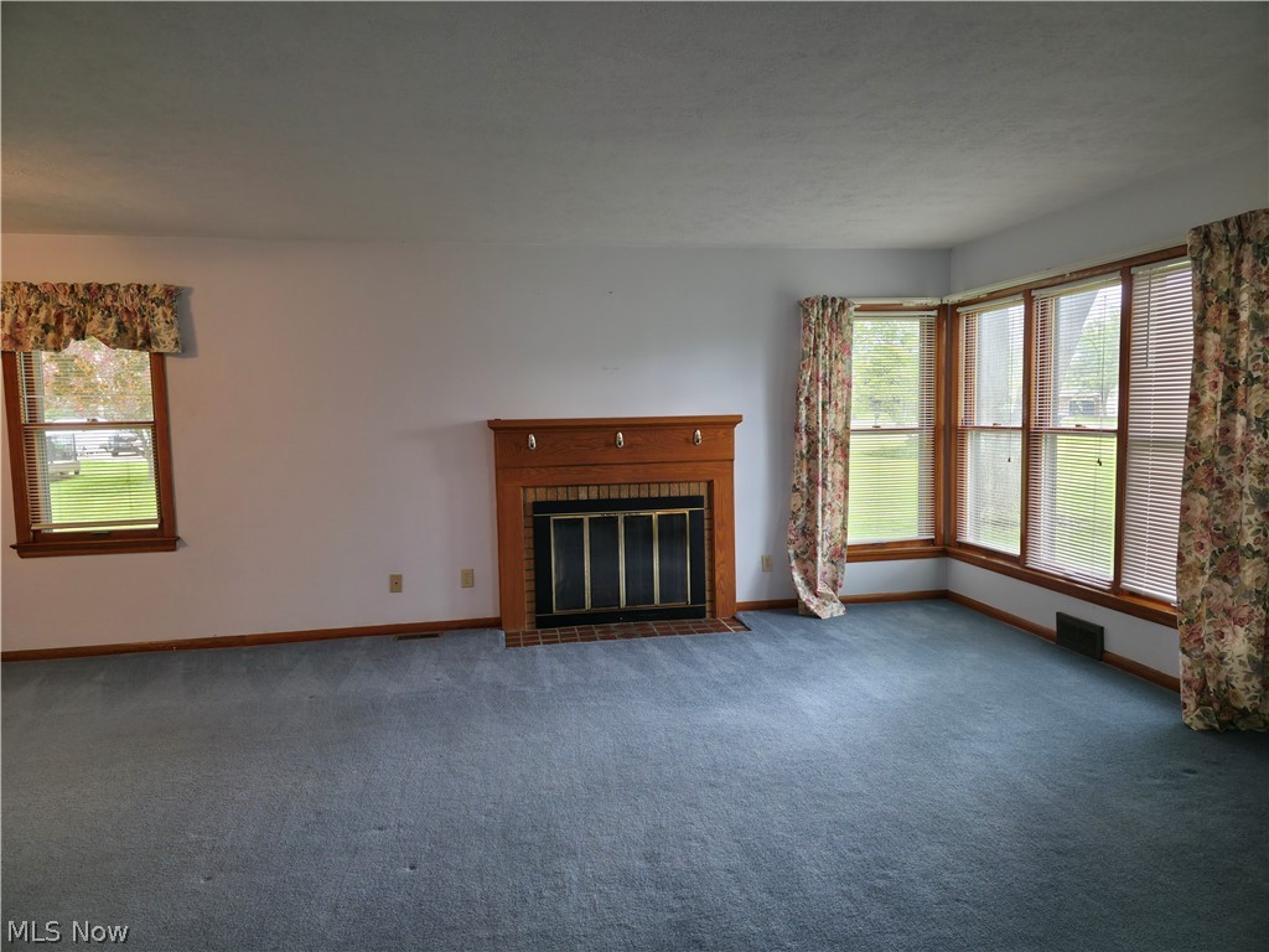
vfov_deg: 58.9
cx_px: 634
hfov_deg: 73.9
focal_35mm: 23
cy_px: 476
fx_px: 843
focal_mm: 6.3
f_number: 1.7
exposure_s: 1/120
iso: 125
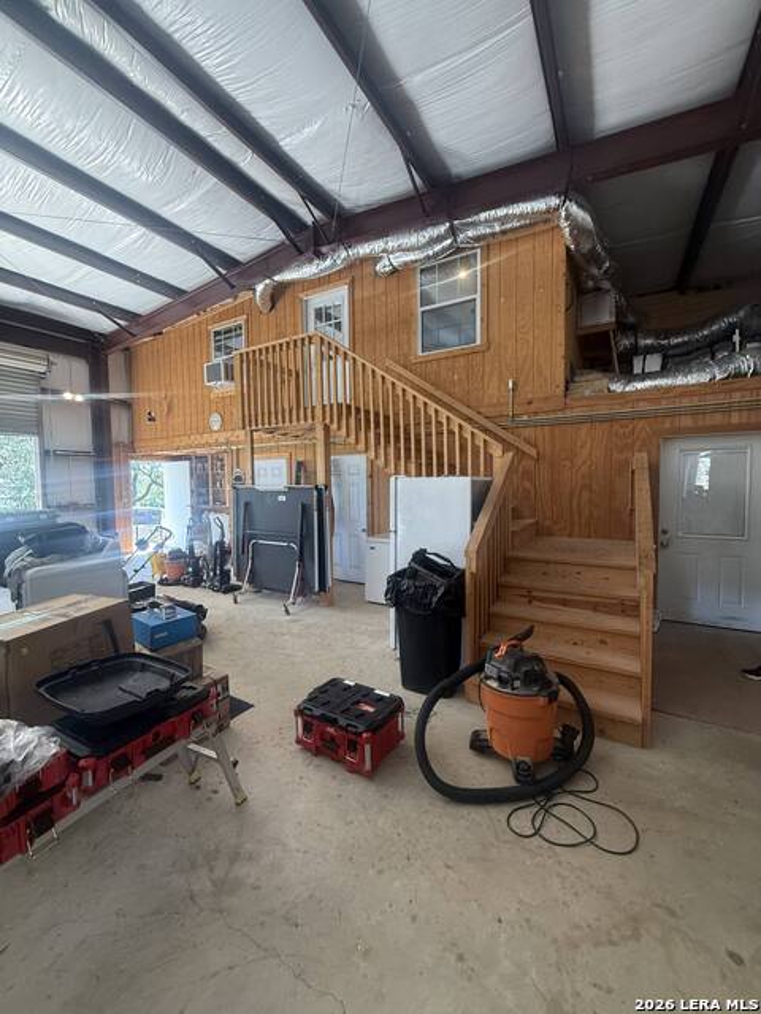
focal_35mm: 14
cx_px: 380
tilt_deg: -2.4
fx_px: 410
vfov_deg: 102.1
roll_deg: +0.7
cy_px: 507
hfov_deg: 85.7
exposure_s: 1/99
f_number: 2.2
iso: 320
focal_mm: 2.22
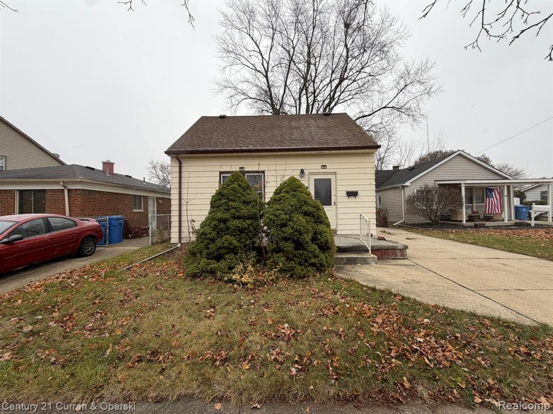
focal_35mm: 14
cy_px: 207
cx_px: 276
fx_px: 224
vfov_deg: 85.7
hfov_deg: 102.1
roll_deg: +1.0
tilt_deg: +0.7
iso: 40
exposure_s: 1/200
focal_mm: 2.22
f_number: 2.2
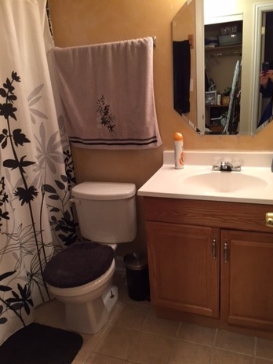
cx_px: 140
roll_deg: +3.2
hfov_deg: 46.8
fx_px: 315
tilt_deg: -17.1
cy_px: 187
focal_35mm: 30
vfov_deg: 60.0
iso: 160
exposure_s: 1/30
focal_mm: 4.15
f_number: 2.2
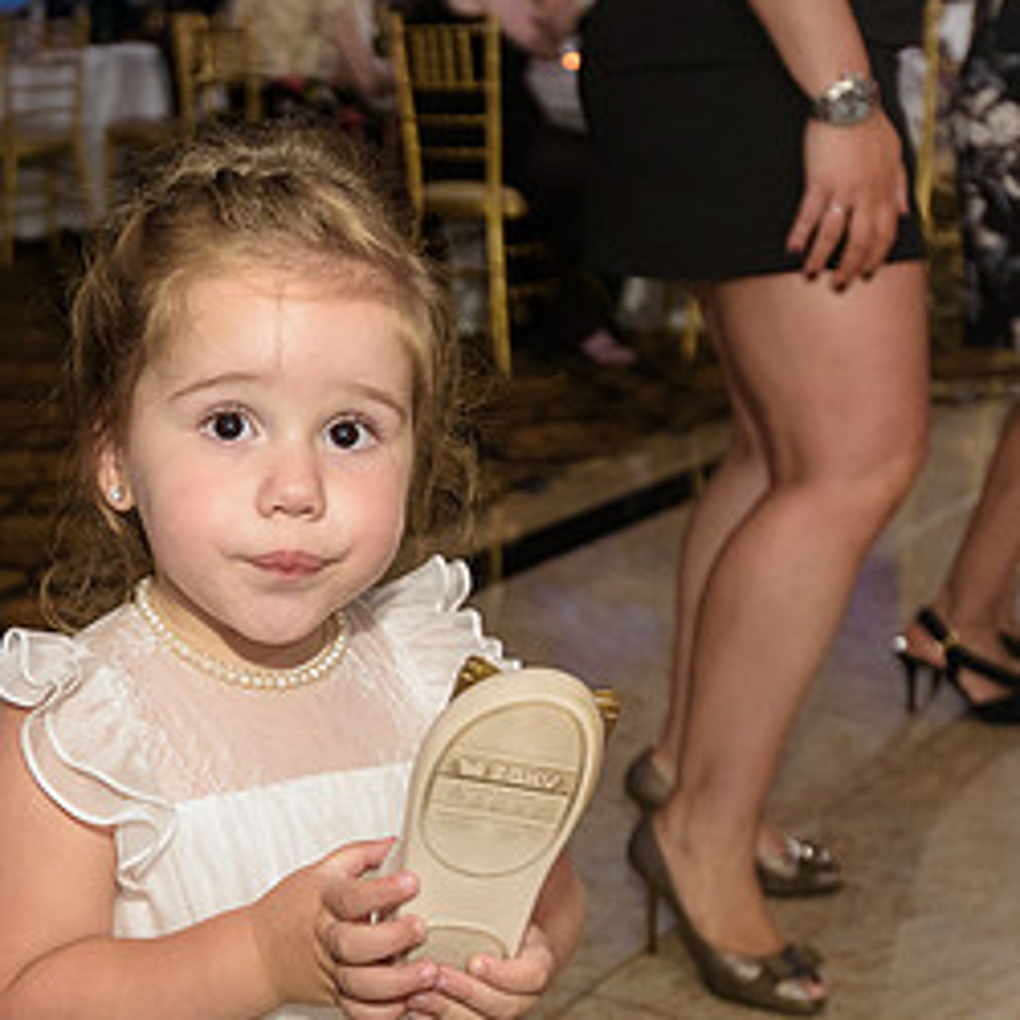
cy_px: 643
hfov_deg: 26.9
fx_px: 2100
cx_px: 228
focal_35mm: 63
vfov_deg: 27.2
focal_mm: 32
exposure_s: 1/125
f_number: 4
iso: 2500
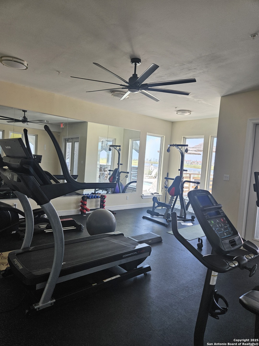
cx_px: 130
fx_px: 229
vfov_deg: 73.9
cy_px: 173
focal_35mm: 23
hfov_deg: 58.9
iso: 50
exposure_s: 1/120
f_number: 1.8
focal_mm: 5.4
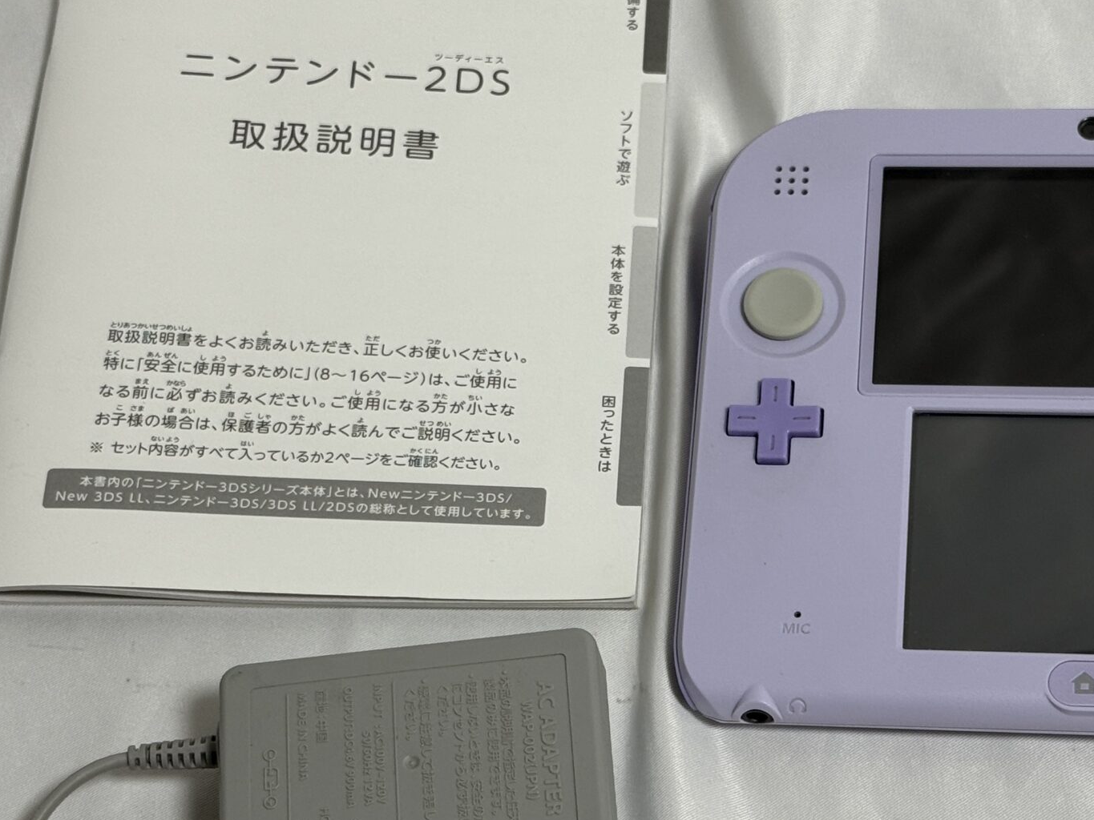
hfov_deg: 21.7
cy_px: 472
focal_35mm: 90
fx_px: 2845
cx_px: 688
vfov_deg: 16.4
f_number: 1.78
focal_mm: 6.76
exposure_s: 1/117
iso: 80
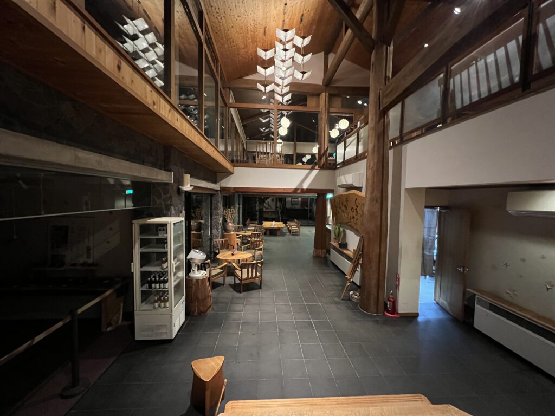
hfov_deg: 106.2
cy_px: 208
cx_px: 278
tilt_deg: -2.1
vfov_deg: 89.9
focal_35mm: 13
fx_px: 208
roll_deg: -1.6
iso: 1000
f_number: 1.8
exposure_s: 1/30
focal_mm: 1.57
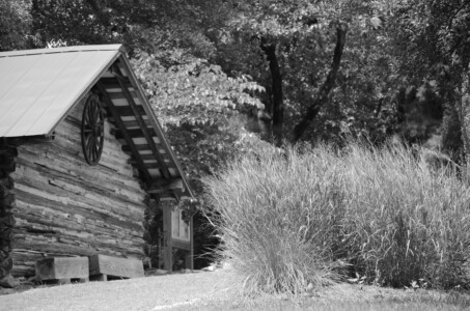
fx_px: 1759
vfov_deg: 10.1
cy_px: 156
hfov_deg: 15.2
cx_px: 235
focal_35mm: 135
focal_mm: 90
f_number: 5.6
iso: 320
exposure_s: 1/500
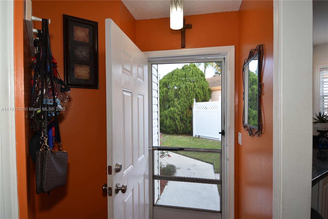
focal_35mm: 20
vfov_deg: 63.2
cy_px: 110
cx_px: 164
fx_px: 178
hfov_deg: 85.4
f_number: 4
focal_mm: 13
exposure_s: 1/60
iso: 100
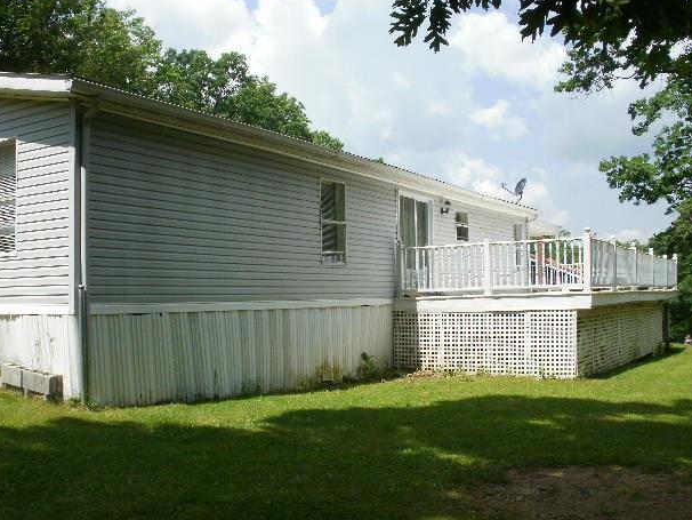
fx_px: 760
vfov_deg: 37.7
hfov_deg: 49.0
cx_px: 343
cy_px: 264
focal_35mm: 38
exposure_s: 1/400
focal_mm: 6.3
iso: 100
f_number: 5.6
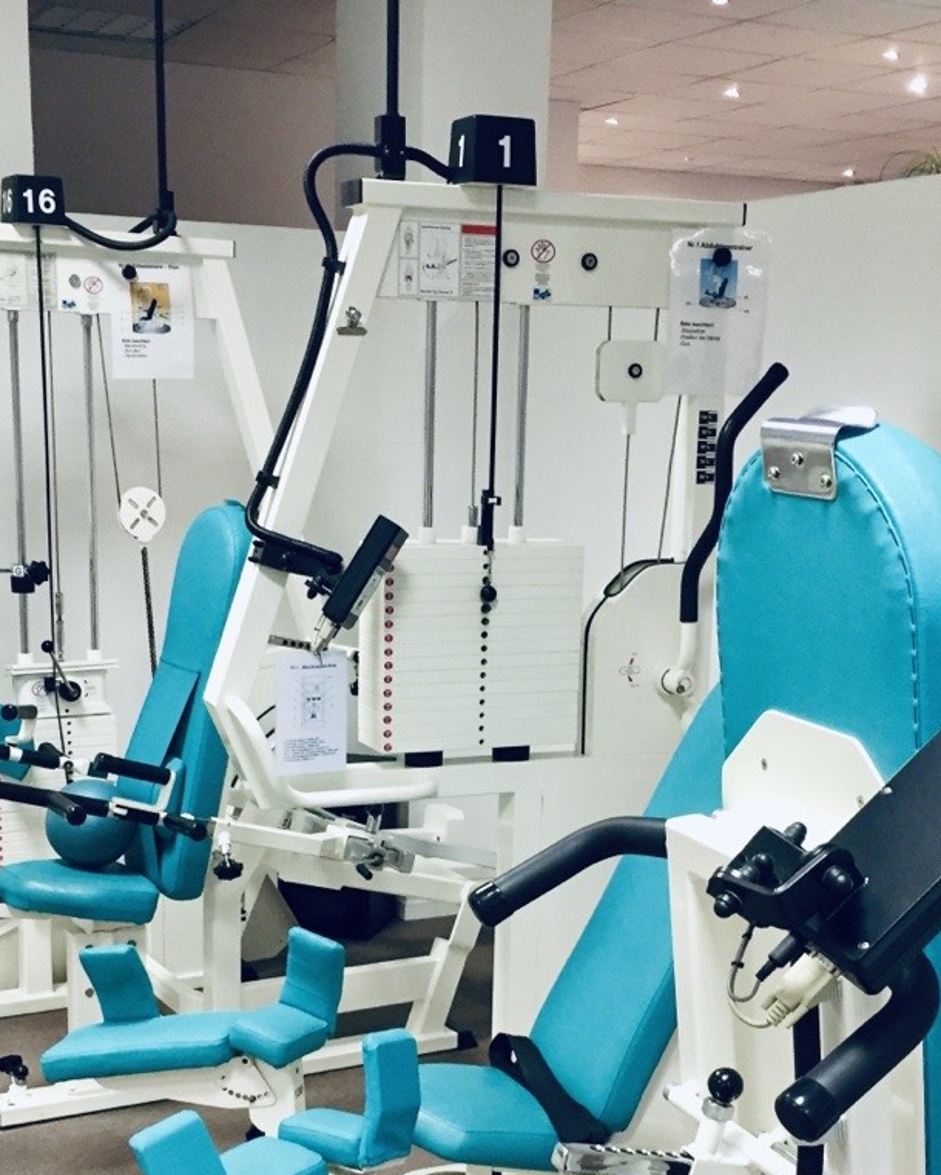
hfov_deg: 29.1
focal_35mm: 52
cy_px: 794
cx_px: 460
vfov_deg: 35.6
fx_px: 1810
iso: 160
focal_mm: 4.15
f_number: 2.2
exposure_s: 1/33
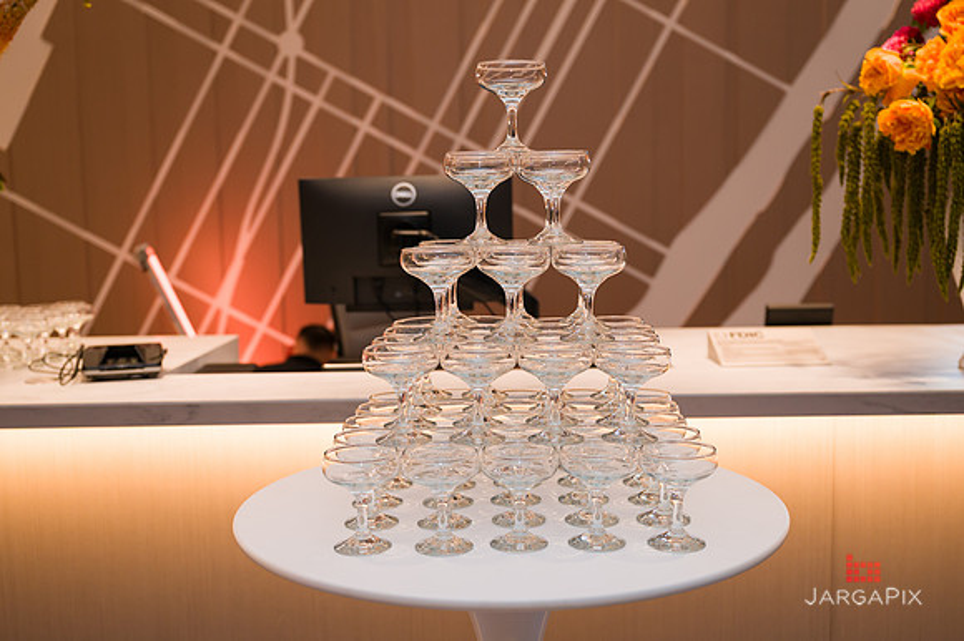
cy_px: 326
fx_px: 1041
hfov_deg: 49.7
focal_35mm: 39
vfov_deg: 34.3
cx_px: 488
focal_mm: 37
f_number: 3.2
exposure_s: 1/160
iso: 640
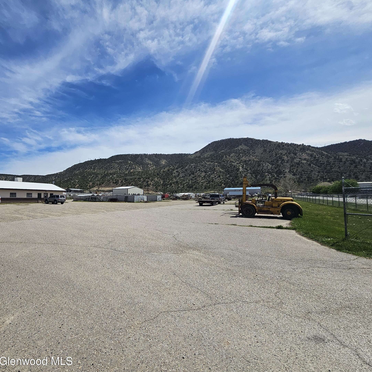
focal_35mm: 16
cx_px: 131
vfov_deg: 87.4
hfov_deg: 85.1
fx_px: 195
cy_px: 185
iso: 50
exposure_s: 1/5401
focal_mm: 2.2
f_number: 2.2
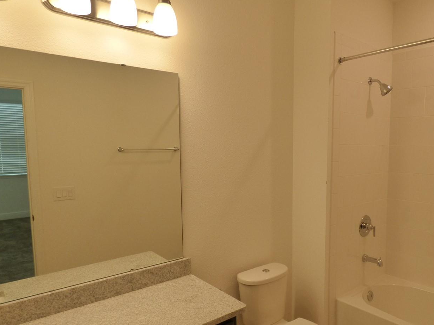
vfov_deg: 52.9
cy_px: 181
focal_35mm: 26
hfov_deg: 66.2
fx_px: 326
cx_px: 275
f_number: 2.8
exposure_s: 1/125
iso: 200
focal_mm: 3.58
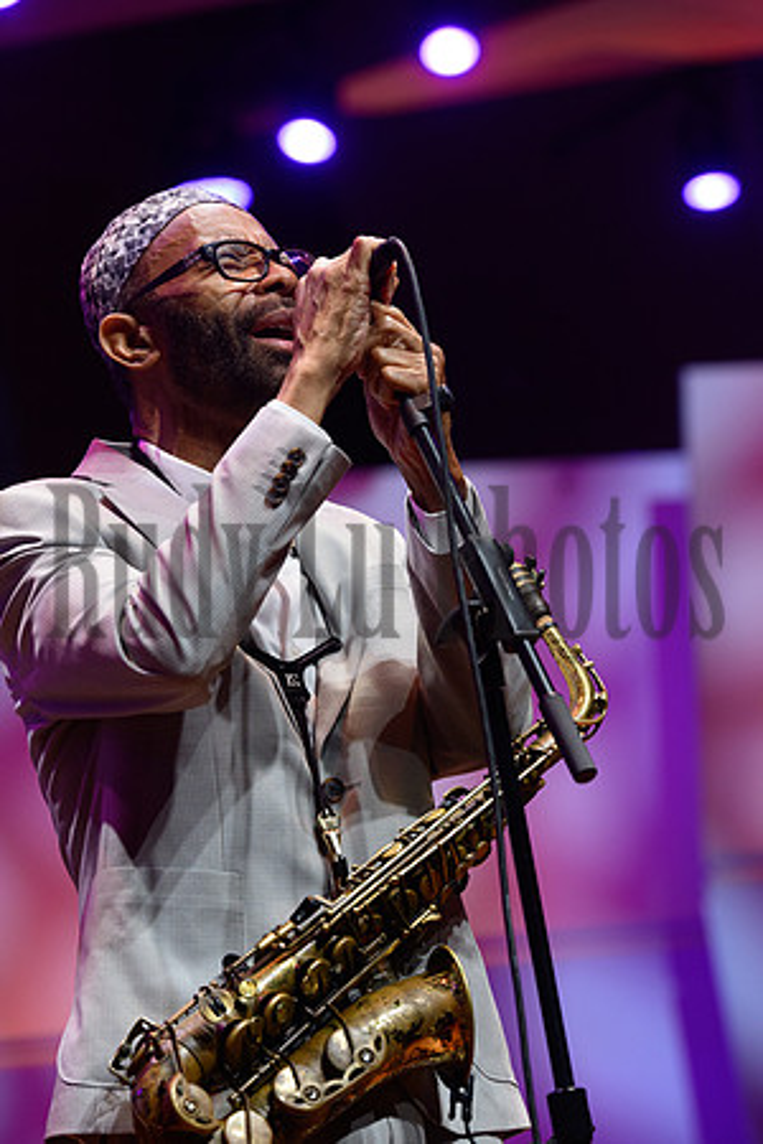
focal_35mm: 165
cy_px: 572
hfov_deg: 8.3
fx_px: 5245
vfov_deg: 12.5
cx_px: 382
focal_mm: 165
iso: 3200
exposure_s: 1/400
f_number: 5.6
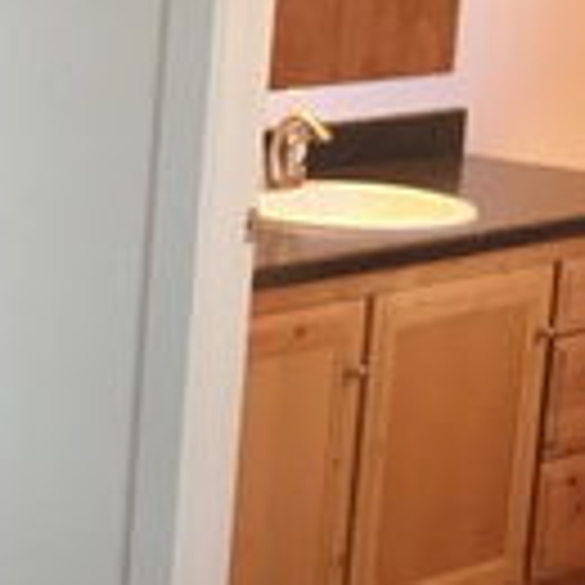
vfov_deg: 13.8
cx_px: -648
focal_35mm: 126
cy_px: 171
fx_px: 2409
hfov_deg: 12.0
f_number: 2.2
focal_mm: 4.15
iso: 64
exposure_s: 1/30
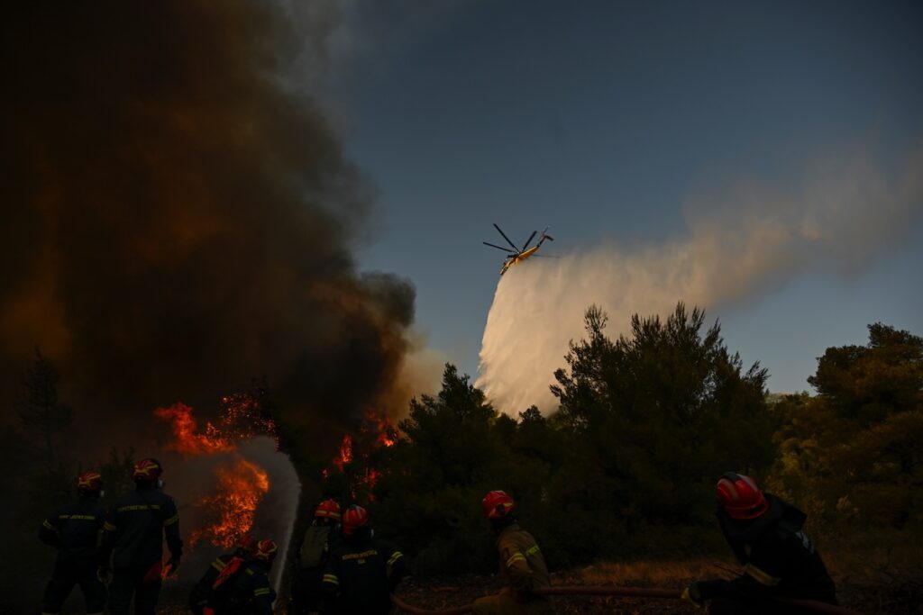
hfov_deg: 73.7
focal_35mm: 24
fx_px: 615
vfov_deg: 53.1
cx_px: 462
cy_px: 308
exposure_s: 1/400
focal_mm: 24
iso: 160
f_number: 4
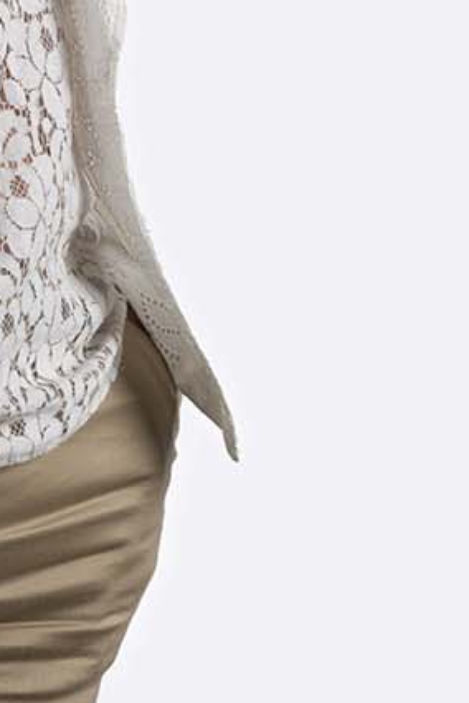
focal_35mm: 355
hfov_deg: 3.8
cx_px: -296
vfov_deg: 5.8
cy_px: -213
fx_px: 6937
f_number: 9
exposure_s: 1/250
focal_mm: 105
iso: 100
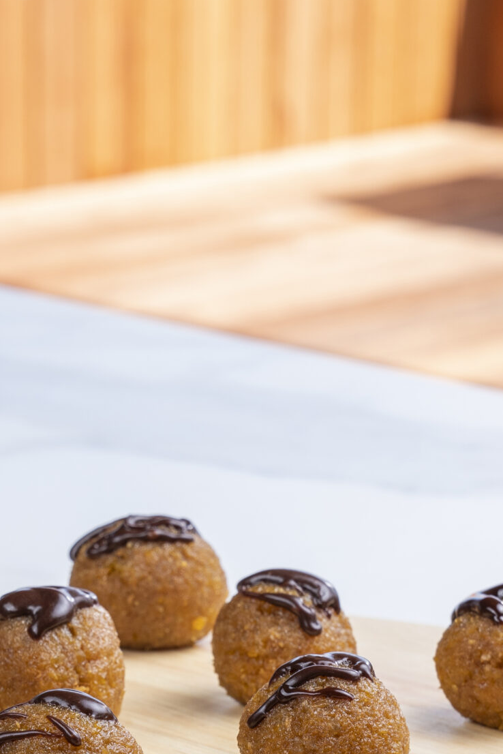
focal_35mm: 162
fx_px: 3393
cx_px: 151
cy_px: 633
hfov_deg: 8.5
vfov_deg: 12.6
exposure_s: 1/100
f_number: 11
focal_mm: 70
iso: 250
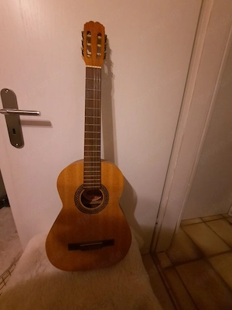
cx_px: 116
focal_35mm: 13
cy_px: 155
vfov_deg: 106.2
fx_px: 116
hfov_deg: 89.9
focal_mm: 1.74
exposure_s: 1/20
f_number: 2.2
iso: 800
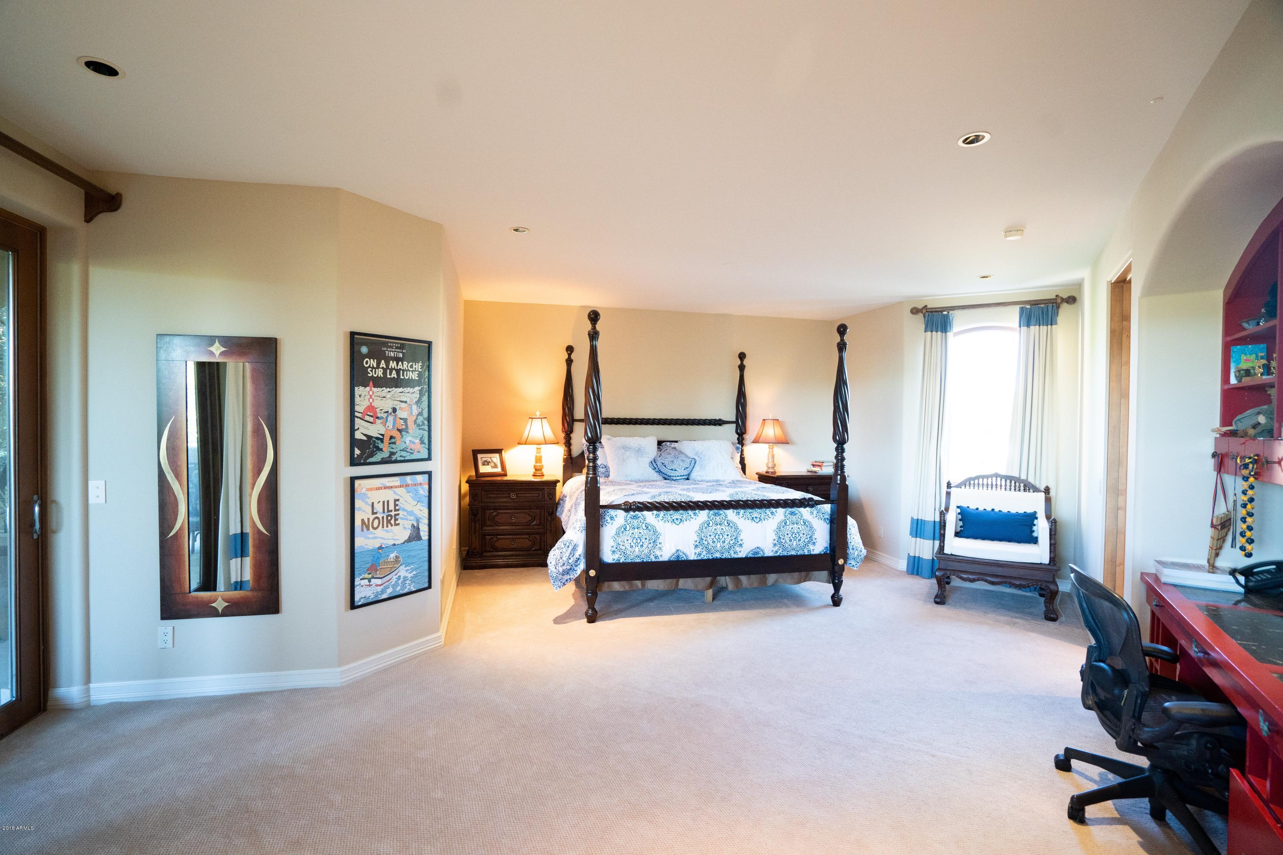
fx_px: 570
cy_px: 428
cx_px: 642
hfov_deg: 96.7
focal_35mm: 16
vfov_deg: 73.7
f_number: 4
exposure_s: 1/100
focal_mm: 16
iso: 2500
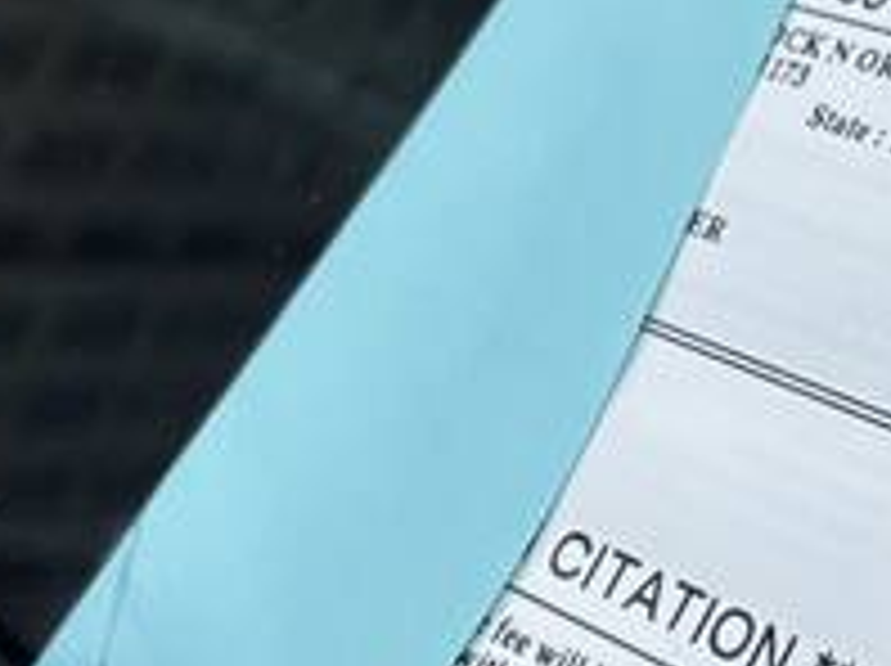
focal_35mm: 92
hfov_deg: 20.5
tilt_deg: -26.5
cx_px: 936
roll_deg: +0.7
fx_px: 2365
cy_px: 304
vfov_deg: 16.0
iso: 50
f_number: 1.6
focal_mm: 5.96
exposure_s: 1/1783
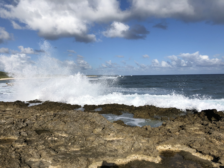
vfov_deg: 49.7
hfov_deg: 63.4
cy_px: 84
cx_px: 112
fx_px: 181
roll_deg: -1.6
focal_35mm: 28
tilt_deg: -7.0
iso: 20
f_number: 1.8
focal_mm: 4
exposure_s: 1/4367
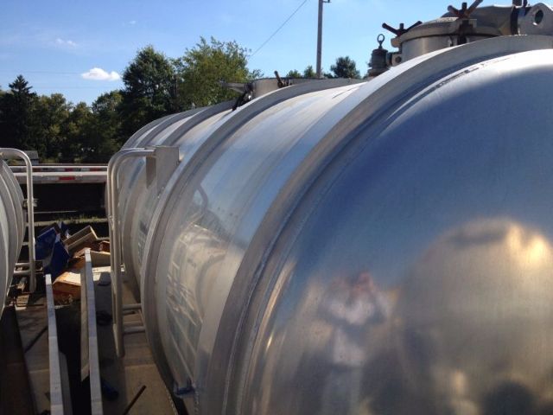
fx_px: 559
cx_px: 276
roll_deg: -0.2
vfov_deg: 40.7
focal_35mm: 35
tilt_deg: -6.1
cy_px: 208
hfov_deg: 52.6
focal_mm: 4.28
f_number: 2.4
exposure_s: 1/1905
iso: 50
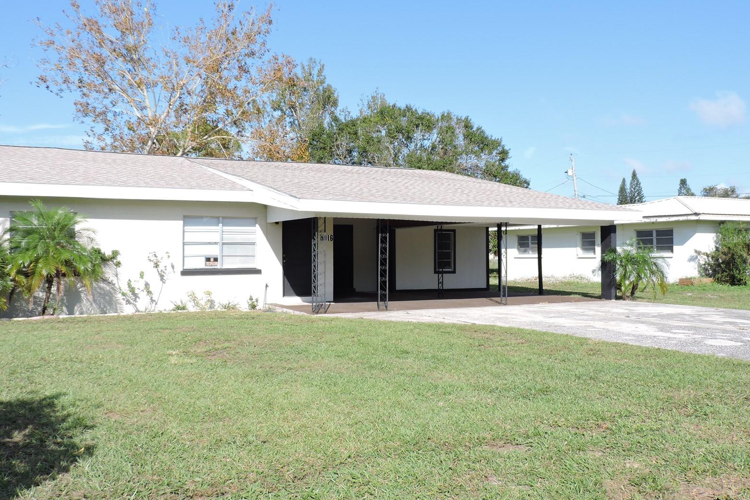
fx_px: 729
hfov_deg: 54.4
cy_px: 239
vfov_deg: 37.8
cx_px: 376
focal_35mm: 35
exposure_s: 1/800
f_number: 3.2
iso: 100
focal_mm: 5.9
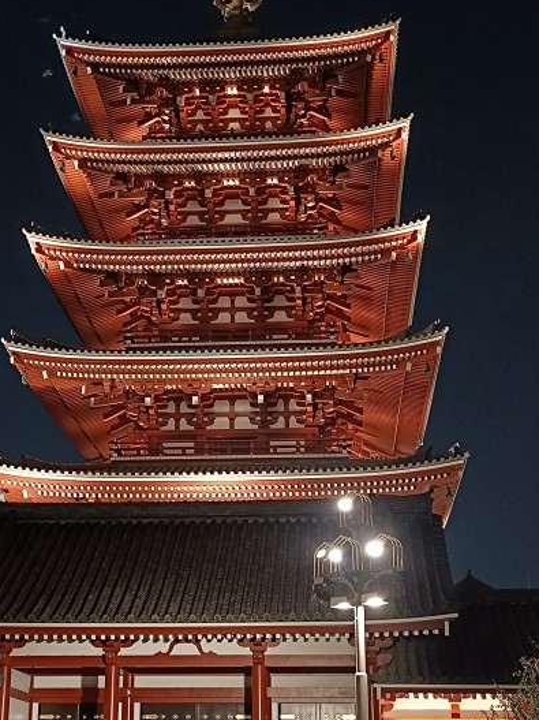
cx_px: 194
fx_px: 727
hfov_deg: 40.3
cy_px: 318
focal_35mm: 35
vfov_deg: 52.5
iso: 2420
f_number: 1.65
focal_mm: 6.14
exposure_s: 1/25
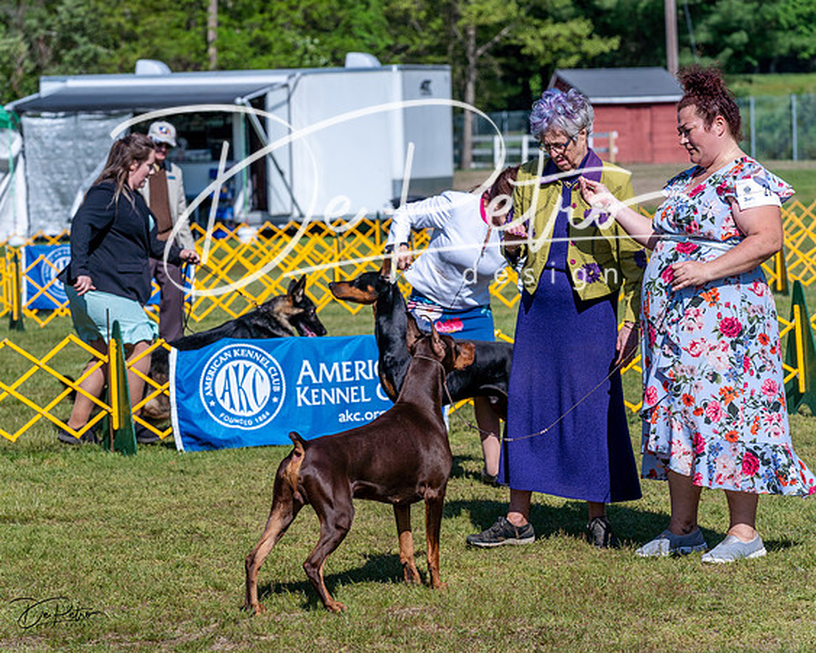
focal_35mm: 150
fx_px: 3616
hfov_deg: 12.9
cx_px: 408
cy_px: 326
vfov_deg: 10.3
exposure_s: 1/1600
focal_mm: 133
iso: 200
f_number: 6.3
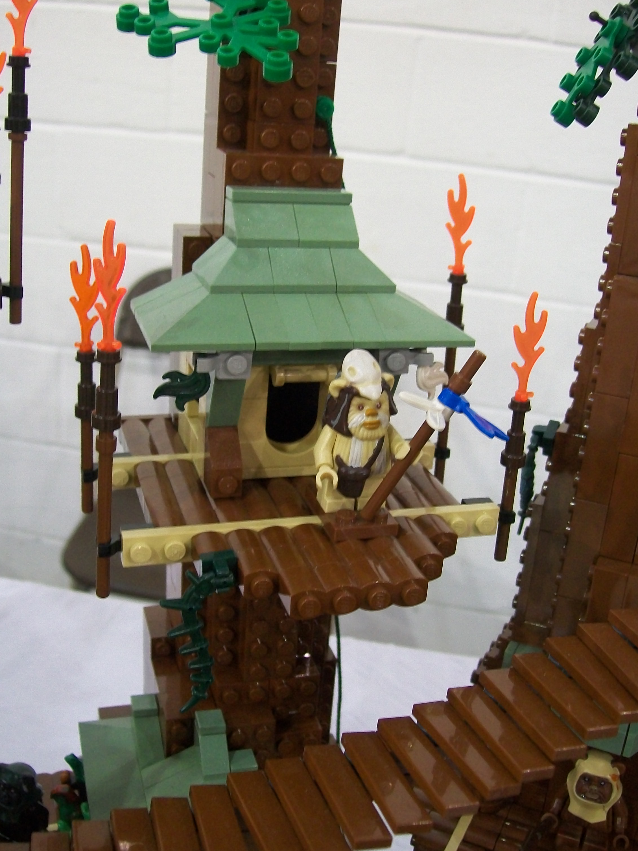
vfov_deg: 47.9
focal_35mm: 39
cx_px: 309
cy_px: 425
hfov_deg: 36.8
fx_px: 958
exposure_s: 1/13
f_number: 2.7
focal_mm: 6
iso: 160
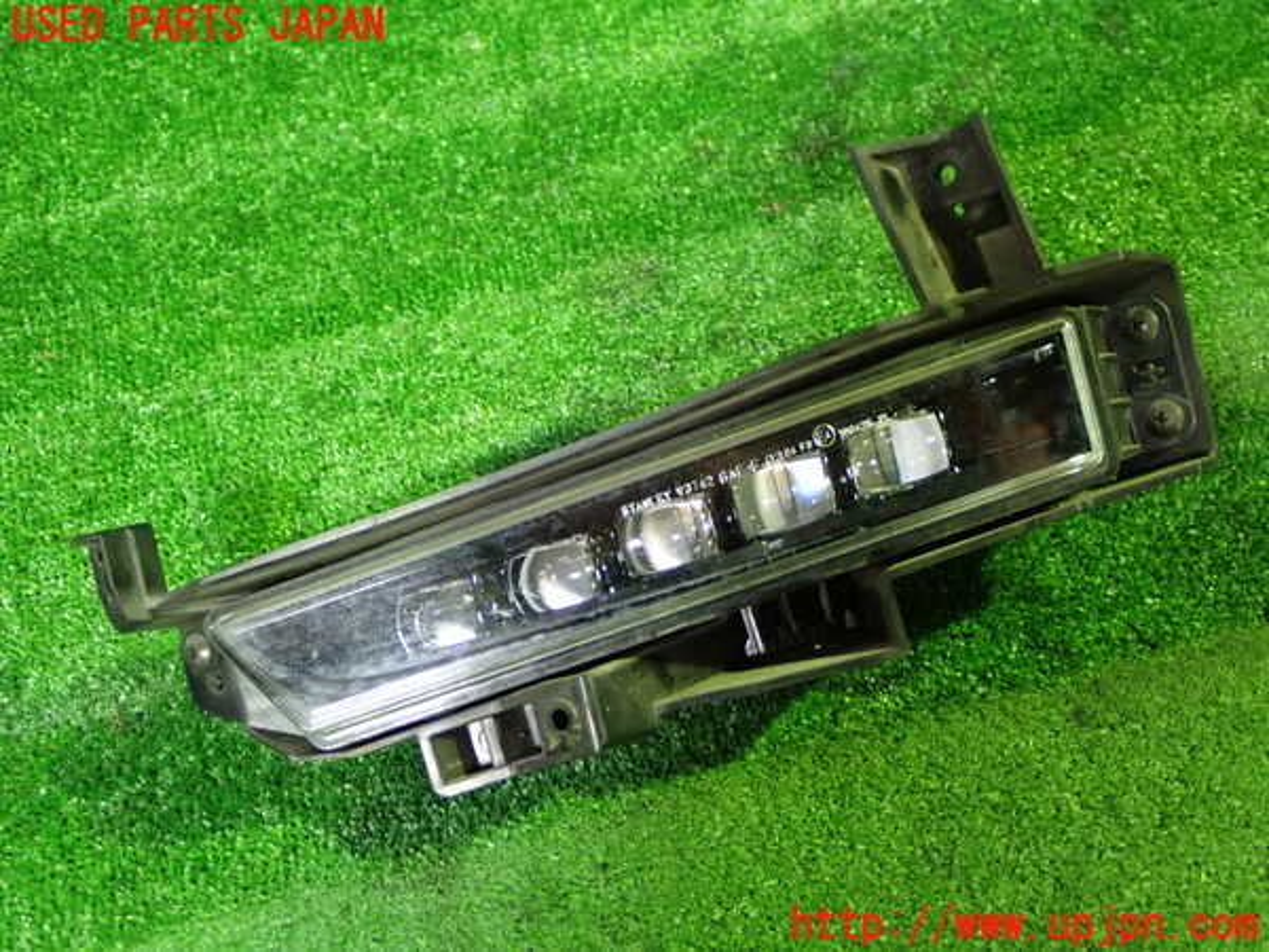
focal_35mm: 47
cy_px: 476
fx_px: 1723
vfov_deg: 30.9
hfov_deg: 40.4
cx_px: 634
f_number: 3.1
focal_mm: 8.4
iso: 800
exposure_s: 1/20
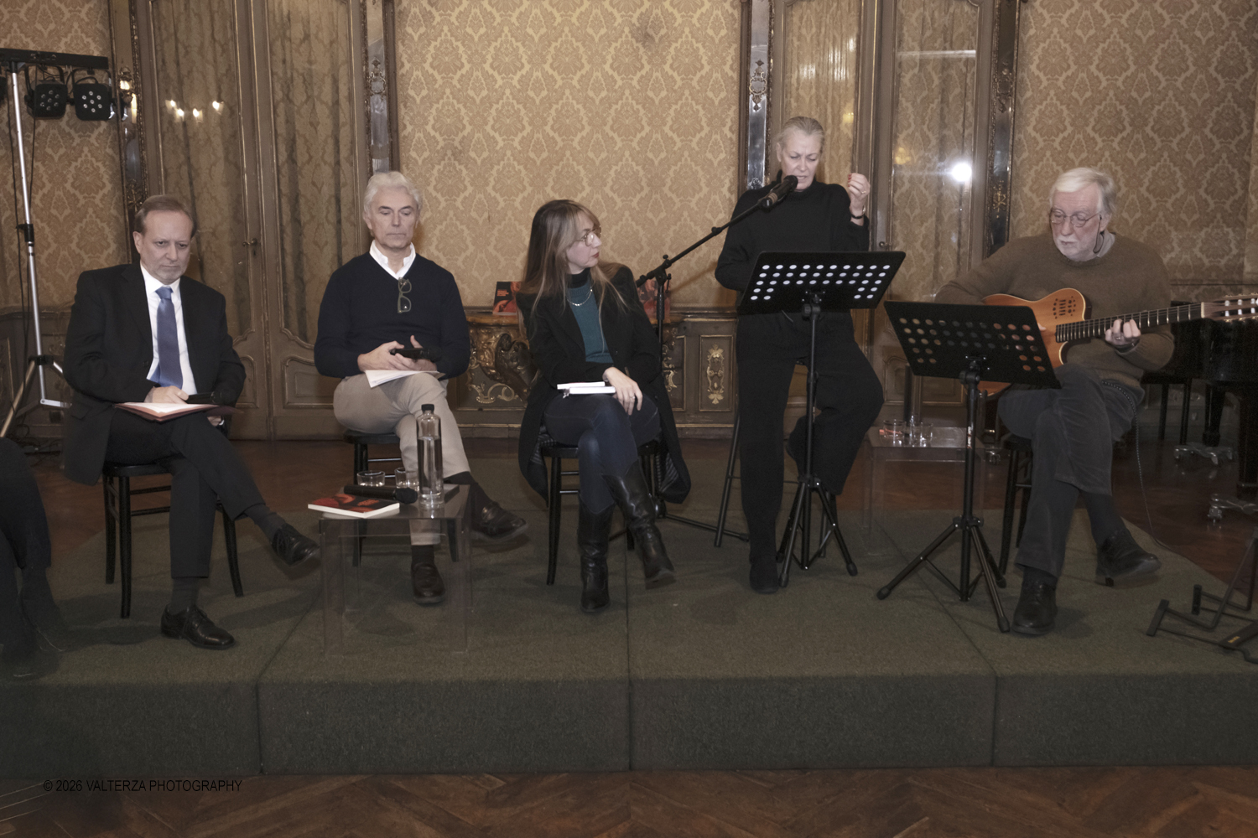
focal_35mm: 36
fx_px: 1258
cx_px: 629
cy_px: 419
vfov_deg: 36.9
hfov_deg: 53.1
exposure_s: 1/160
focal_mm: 24
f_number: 4
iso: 3200
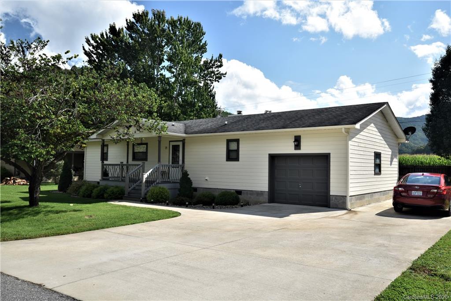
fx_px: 376
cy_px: 150
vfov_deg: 43.6
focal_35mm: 30
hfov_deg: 61.9
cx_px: 226
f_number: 8
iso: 320
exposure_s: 1/250
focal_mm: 20
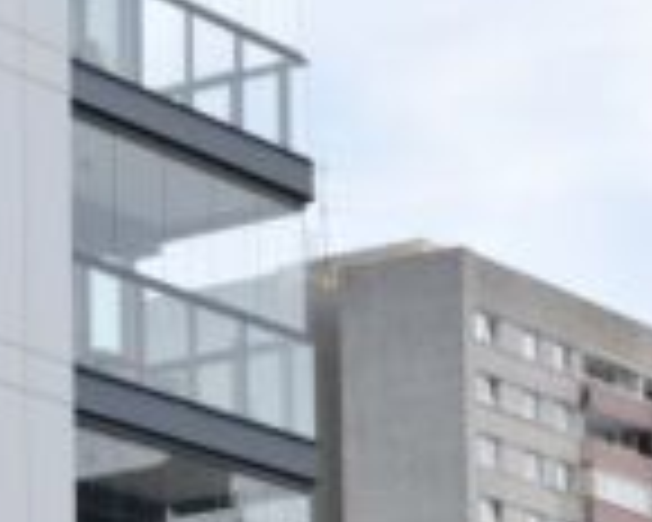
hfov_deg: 10.6
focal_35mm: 171
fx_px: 3309
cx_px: 1178
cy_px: 1138
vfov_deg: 8.4
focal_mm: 23
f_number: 9
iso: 200
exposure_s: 1/320
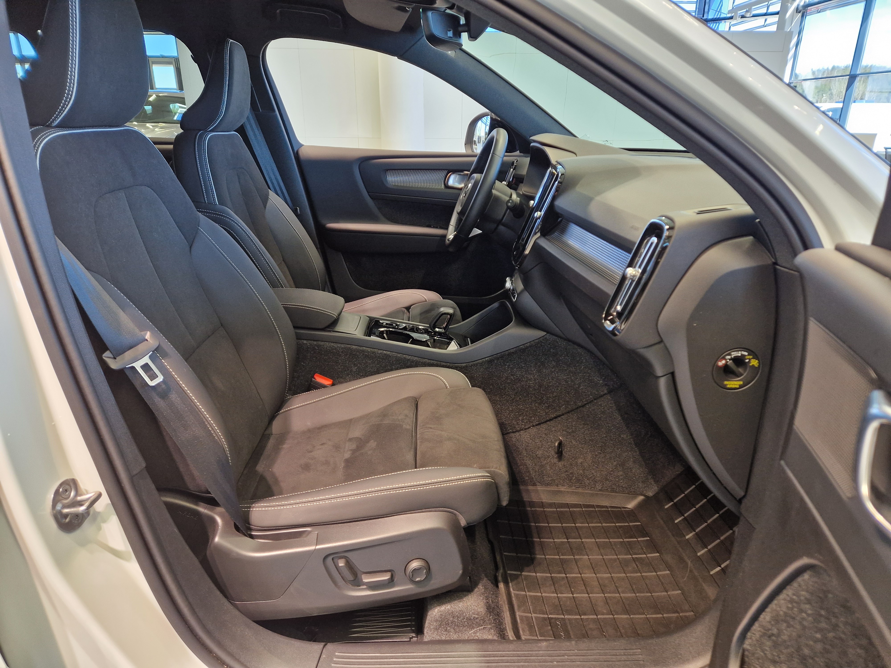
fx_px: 592
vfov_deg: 58.9
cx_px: 446
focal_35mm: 23
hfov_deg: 73.9
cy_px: 334
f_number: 1.8
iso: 200
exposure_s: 1/100
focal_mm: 5.4
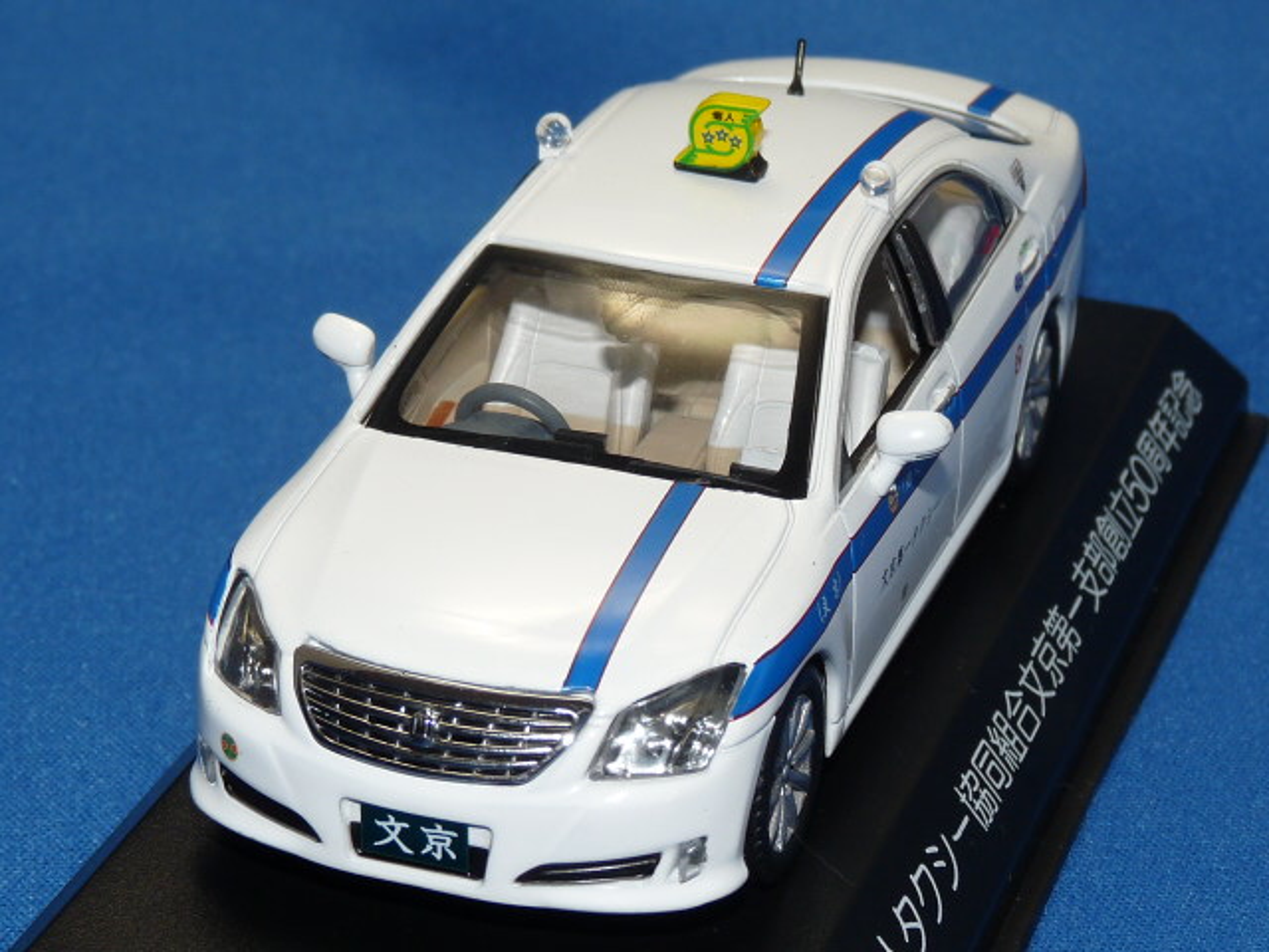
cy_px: 476
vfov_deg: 13.7
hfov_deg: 18.2
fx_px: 3959
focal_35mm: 108
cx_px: 634
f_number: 4
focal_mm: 10.8
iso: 100
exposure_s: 1/30
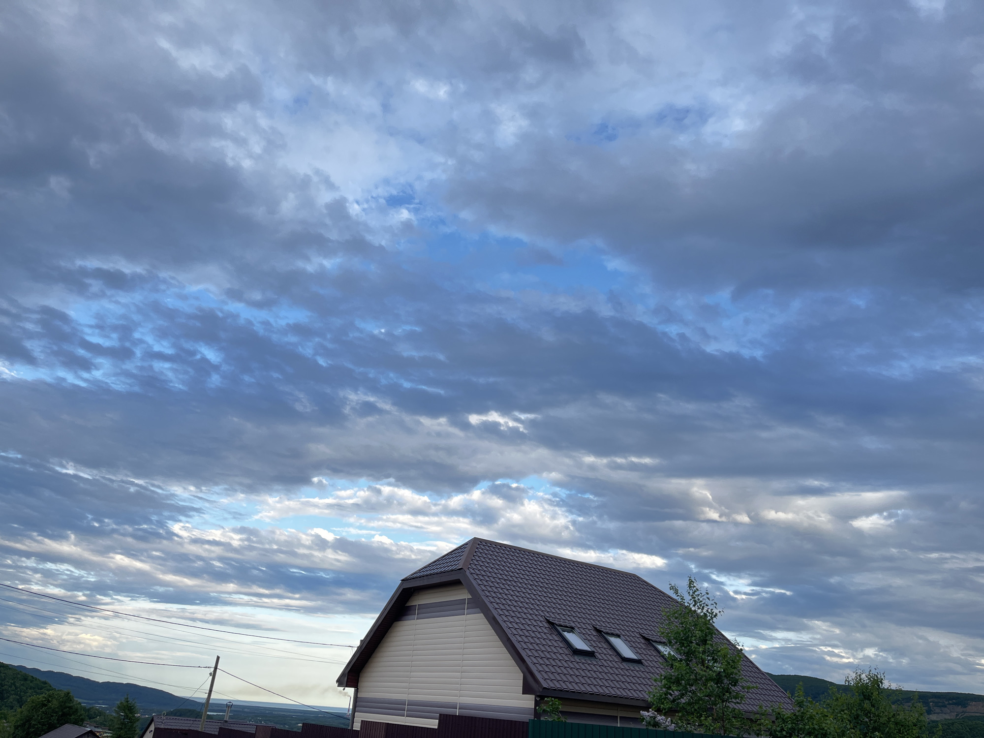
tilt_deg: +24.6
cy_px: 369
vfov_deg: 53.1
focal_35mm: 26
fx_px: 739
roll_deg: -4.7
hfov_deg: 67.3
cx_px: 492
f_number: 1.6
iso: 50
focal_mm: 5.1
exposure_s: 1/325
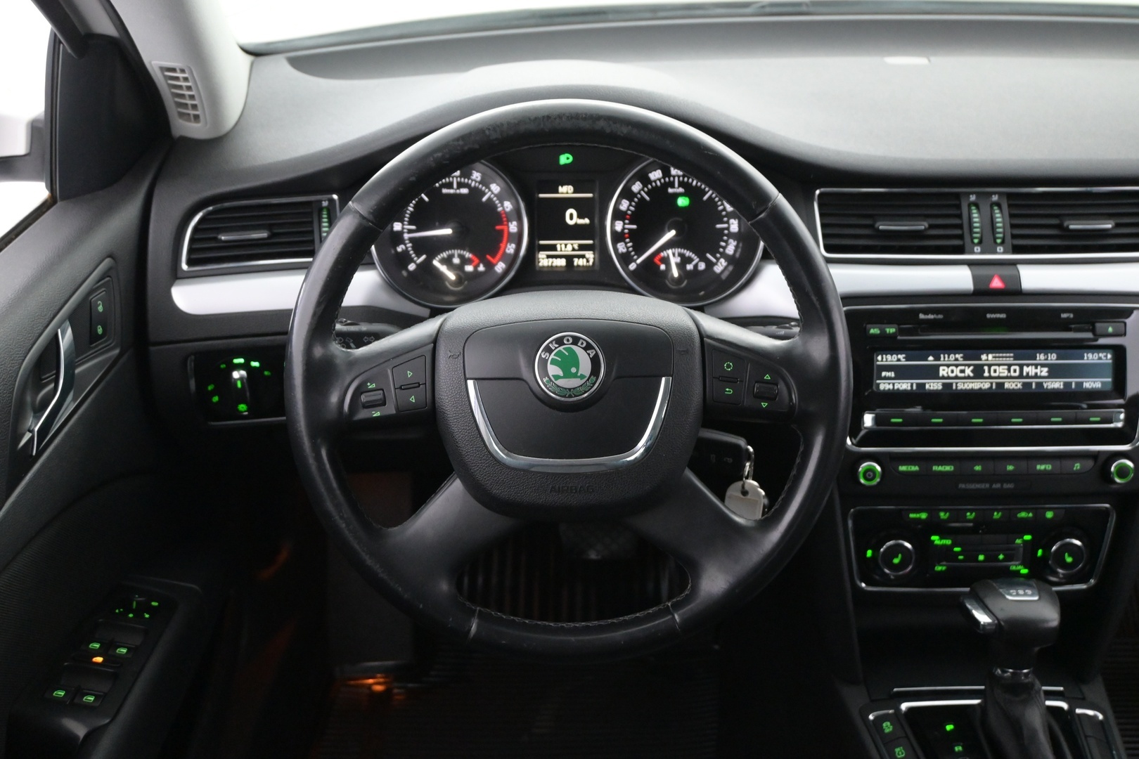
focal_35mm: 39
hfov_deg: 49.6
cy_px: 380
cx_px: 570
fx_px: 1234
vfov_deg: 34.2
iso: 4000
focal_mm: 26
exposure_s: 1/40
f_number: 4.5
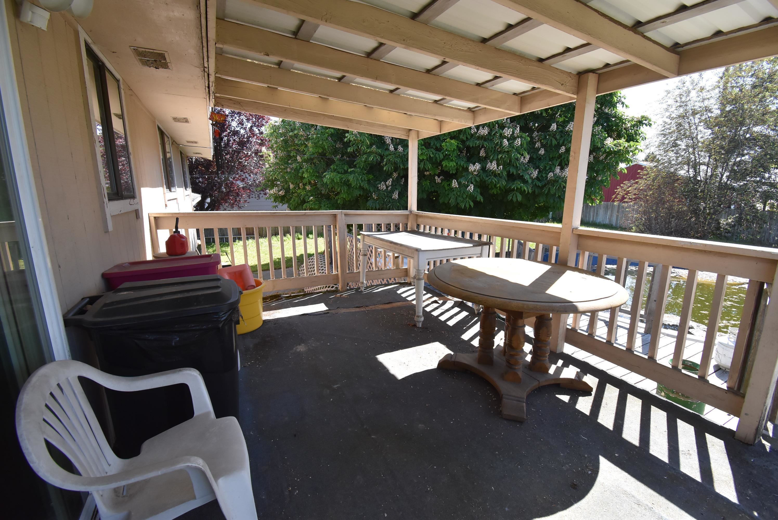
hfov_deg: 100.3
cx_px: 389
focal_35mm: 15
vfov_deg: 77.4
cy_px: 260
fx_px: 324
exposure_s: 1/500
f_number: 8
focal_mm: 10
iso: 800
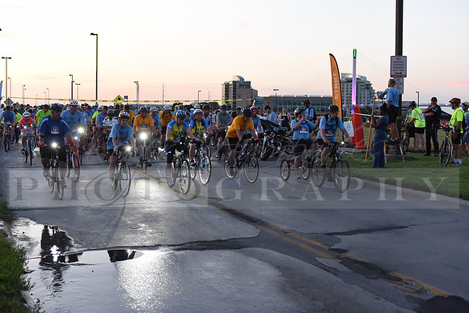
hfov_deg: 39.6
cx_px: 234
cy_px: 156
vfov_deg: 27.0
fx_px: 652
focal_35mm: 50
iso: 2500
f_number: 3.2
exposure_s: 1/400
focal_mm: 50
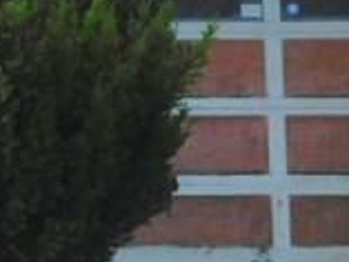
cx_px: -531
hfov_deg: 6.4
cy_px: -209
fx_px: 2956
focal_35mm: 293
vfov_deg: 5.0
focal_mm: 8
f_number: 3.7
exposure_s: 1/833
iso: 125
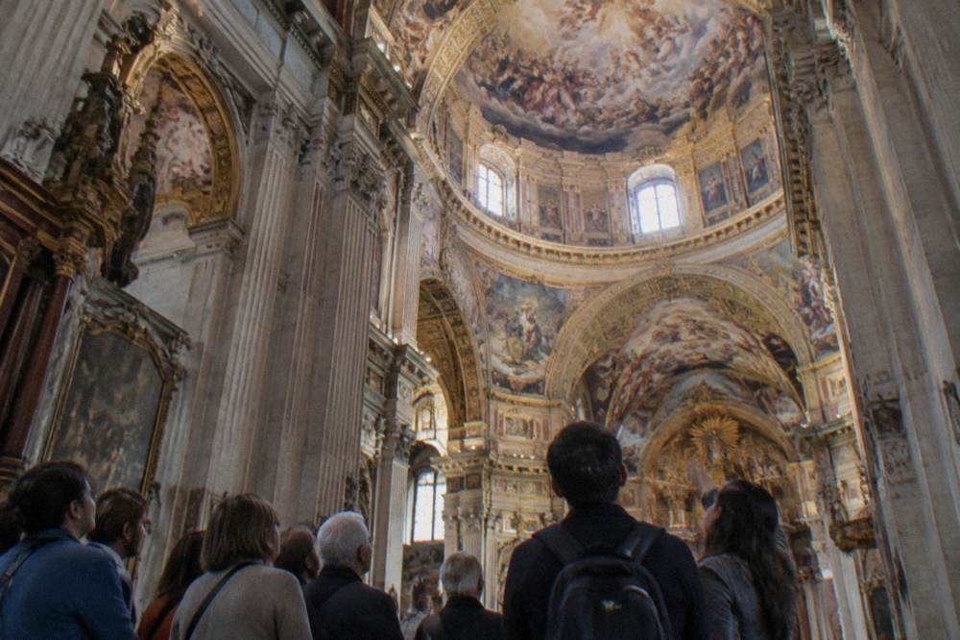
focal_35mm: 35
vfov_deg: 37.8
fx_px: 933
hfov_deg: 54.5
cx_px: 480
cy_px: 320
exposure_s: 1/400
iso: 640
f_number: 7.1
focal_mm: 35
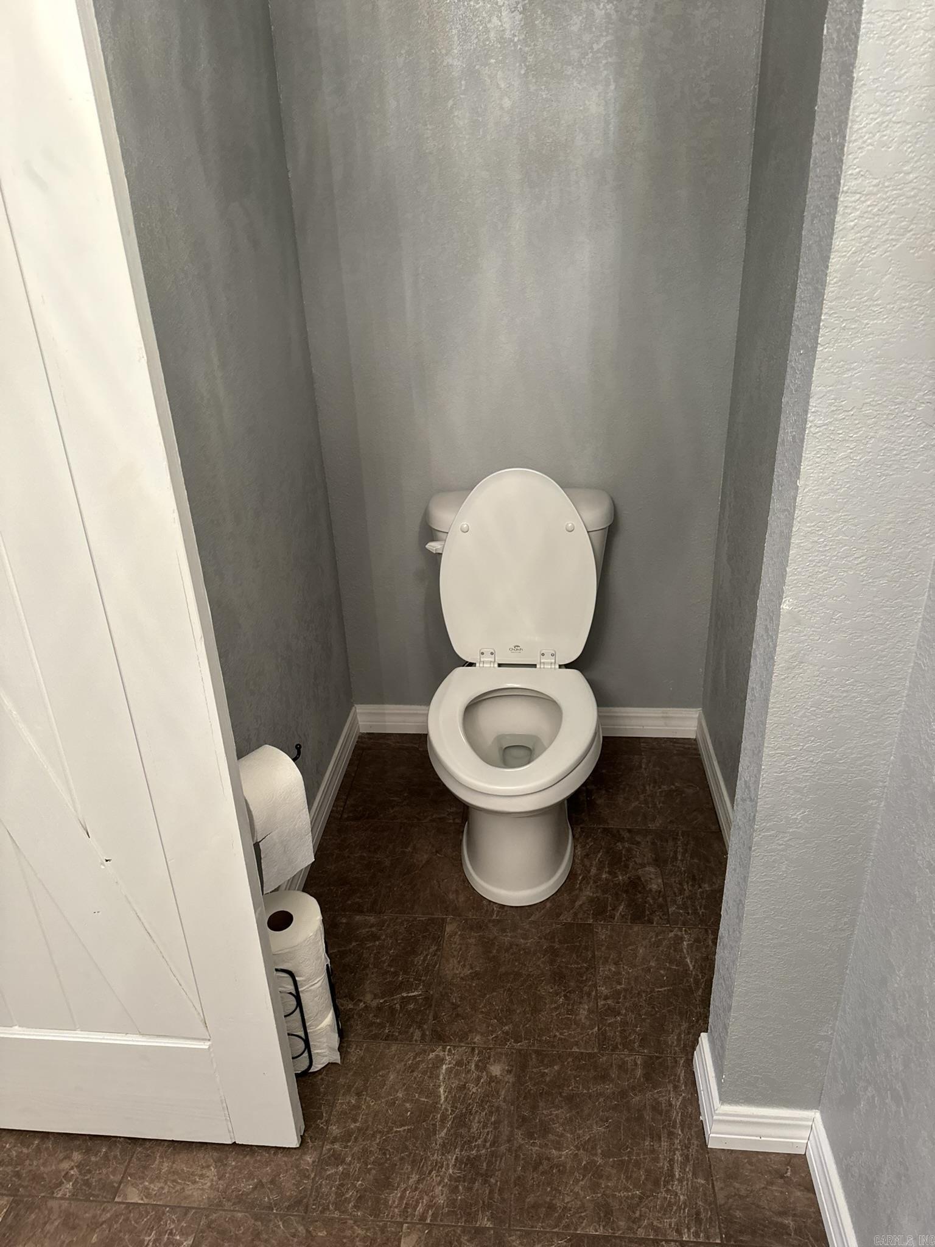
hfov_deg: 56.8
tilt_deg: -26.2
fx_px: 864
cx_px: 468
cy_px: 624
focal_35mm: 24
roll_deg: +2.7
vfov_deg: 71.6
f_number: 1.78
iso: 320
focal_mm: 6.86
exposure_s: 1/60
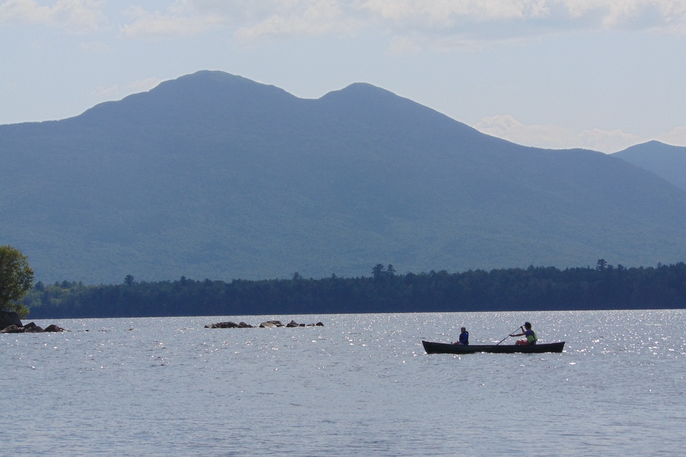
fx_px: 2649
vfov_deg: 9.9
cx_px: 343
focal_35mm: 139
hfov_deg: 14.8
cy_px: 245
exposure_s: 1/400
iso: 80
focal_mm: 23.9
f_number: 10.3
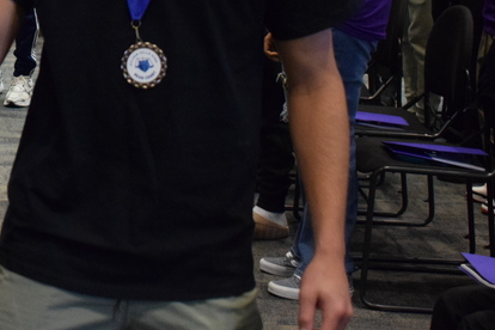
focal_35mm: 126
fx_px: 1732
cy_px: -54
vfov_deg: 10.7
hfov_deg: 15.7
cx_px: -84
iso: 3200
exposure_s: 1/50
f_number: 4.5
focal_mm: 34
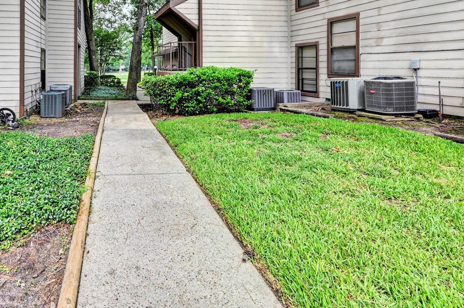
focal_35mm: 23
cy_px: 67
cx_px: 138
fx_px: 296
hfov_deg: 72.7
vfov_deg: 51.9
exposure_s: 1/320
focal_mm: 14
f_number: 8
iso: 400
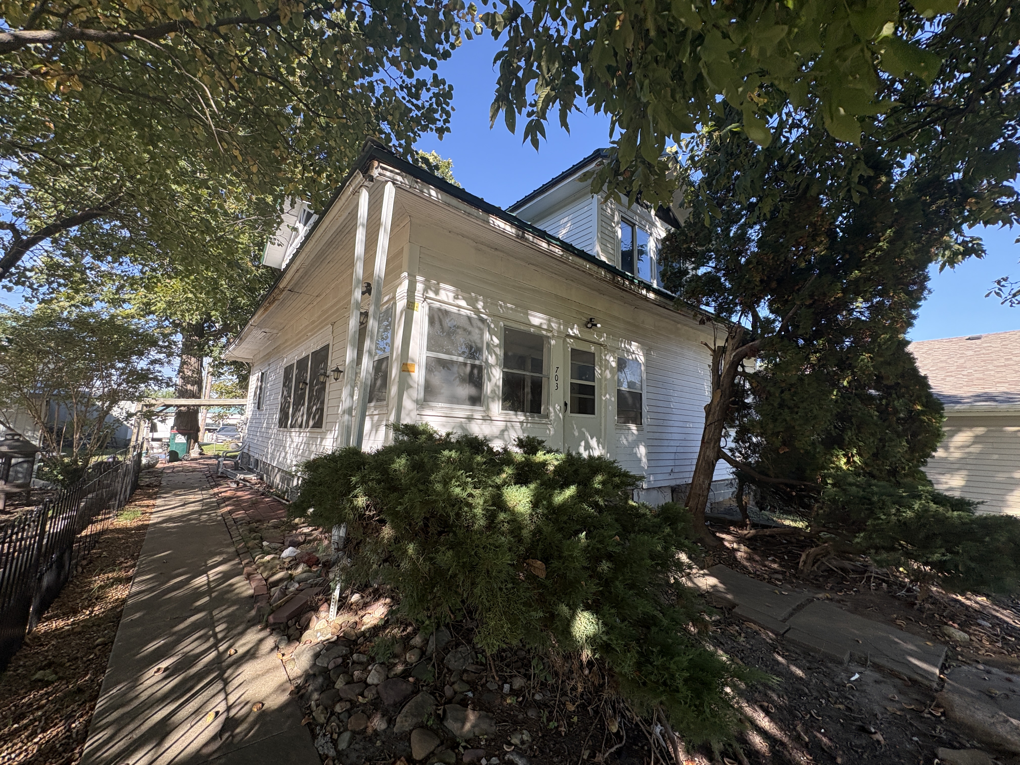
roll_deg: -1.7
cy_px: 382
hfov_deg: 102.1
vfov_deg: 85.7
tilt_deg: +7.4
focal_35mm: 14
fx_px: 413
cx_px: 510
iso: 64
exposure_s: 1/440
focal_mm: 2.22
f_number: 2.2
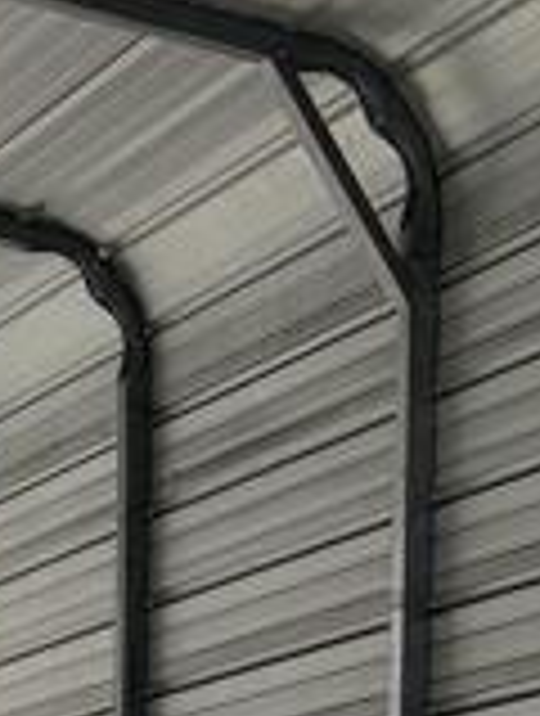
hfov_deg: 8.5
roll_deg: -0.4
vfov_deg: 10.8
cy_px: 1437
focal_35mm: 167
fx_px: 3460
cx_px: -495
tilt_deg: -5.0
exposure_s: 1/270
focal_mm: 5.96
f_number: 1.6
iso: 50
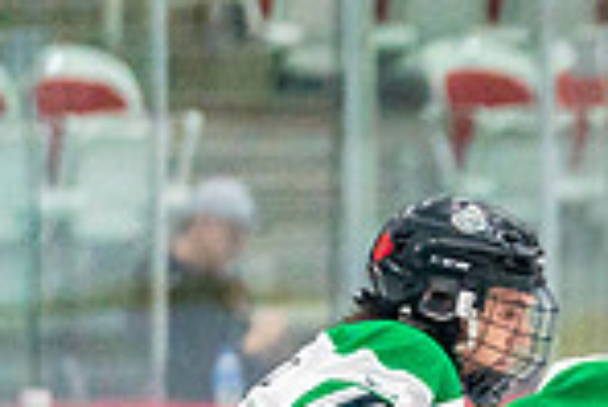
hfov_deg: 2.6
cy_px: 853
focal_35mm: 800
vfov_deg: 1.7
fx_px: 13524
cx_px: 1181
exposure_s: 1/1600
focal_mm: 154
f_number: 2.8
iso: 4000
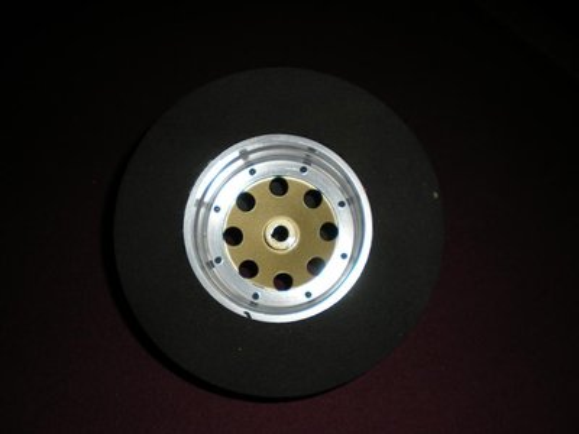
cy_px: 217
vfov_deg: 37.7
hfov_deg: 49.0
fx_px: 636
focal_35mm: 38
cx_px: 290
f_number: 3.1
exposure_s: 1/60
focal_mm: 6.3
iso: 64
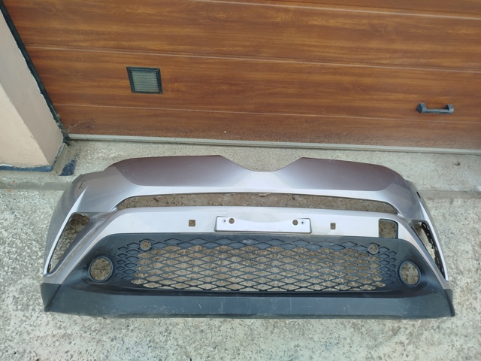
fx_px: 333
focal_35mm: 24
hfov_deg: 71.6
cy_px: 180
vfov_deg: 56.8
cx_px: 240
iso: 50
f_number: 1.7
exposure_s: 1/178
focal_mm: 5.31
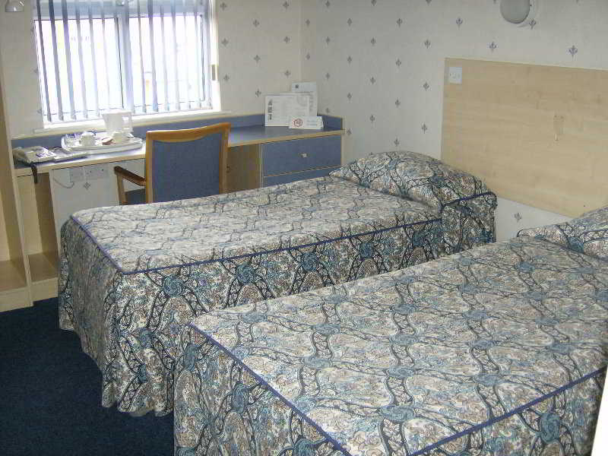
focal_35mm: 36
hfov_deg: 51.4
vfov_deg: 39.7
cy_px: 228
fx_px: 632
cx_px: 304
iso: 200
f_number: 2.8
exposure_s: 1/60
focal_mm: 6
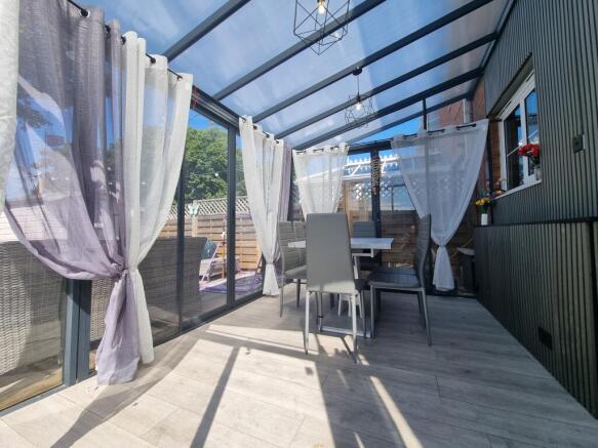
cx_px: 299
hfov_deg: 106.2
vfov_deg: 89.9
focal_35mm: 13
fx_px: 225
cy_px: 224
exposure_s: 1/1052
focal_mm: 2.2
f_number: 2.2
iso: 50
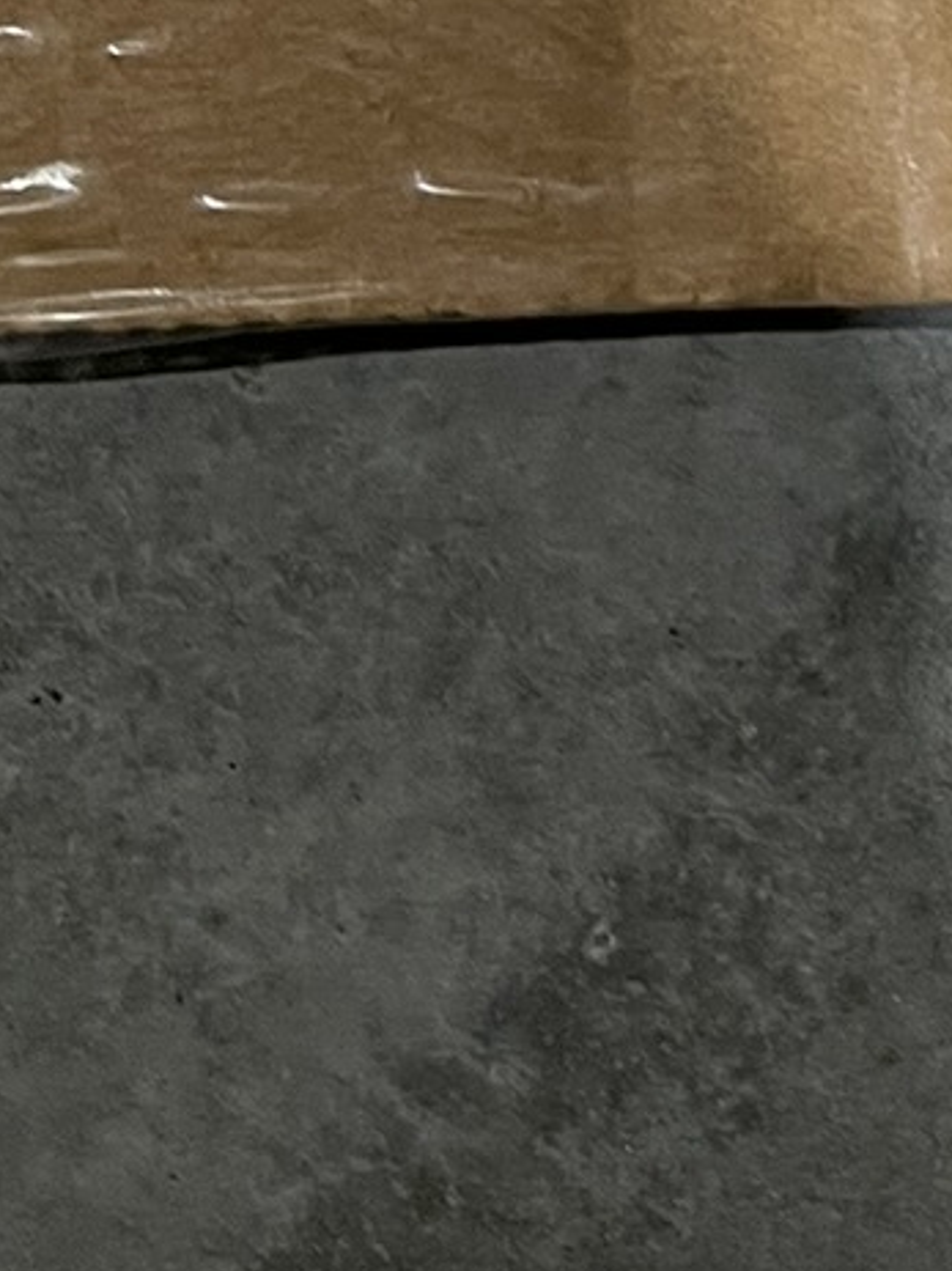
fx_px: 4219
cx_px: 1613
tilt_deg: -87.3
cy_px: -667
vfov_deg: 15.7
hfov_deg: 12.0
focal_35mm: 115
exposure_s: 1/60
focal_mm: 4.2
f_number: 1.6
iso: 160
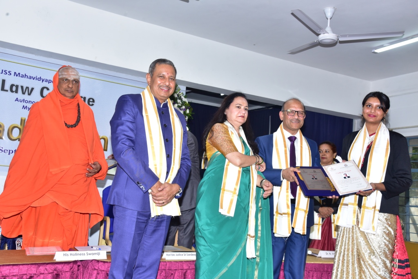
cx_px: 209
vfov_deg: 33.4
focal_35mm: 40
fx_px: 465
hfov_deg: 48.4
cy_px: 140
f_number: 7.1
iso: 1000
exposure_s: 1/160
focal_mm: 40
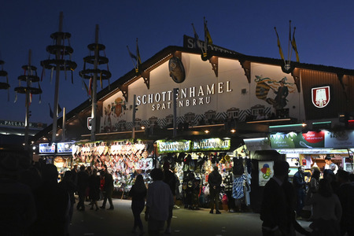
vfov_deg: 31.9
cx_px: 177
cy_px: 118
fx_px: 413
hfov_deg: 46.4
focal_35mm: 42
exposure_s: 1/320
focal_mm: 28
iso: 5000
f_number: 9
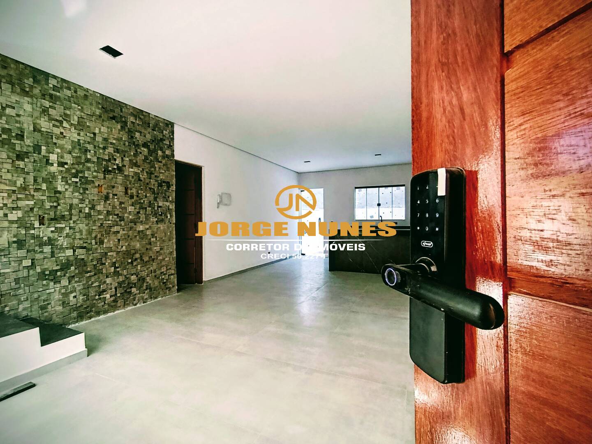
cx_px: 296
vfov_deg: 81.7
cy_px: 222
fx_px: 257
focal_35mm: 15
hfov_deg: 98.2
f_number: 2.2
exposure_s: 1/120
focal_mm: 1.65
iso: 151
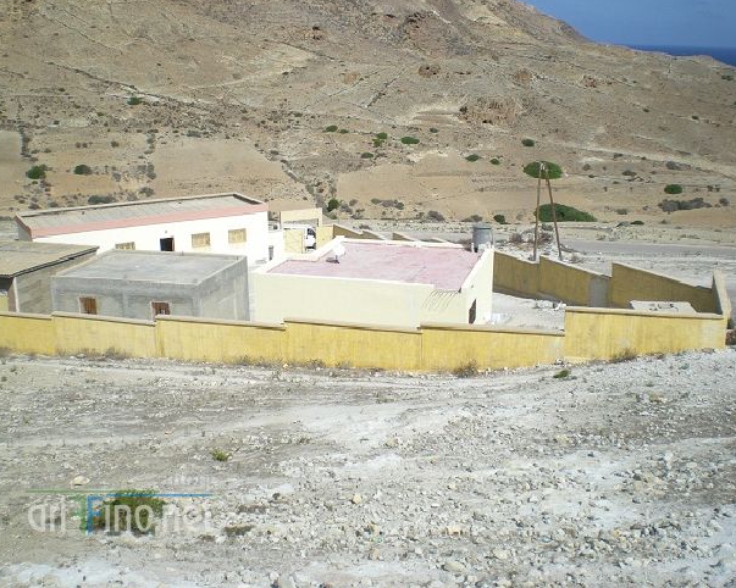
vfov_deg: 37.3
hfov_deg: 45.8
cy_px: 293
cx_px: 366
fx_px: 871
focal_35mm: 40
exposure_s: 1/610
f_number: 4.6
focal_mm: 6.3
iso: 50
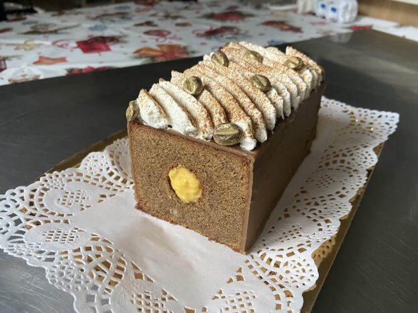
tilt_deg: -34.8
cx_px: 209
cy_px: 156
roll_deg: -2.7
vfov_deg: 53.0
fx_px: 314
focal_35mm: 26
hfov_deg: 67.3
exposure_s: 1/60
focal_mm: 4.25
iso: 320
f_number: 1.8
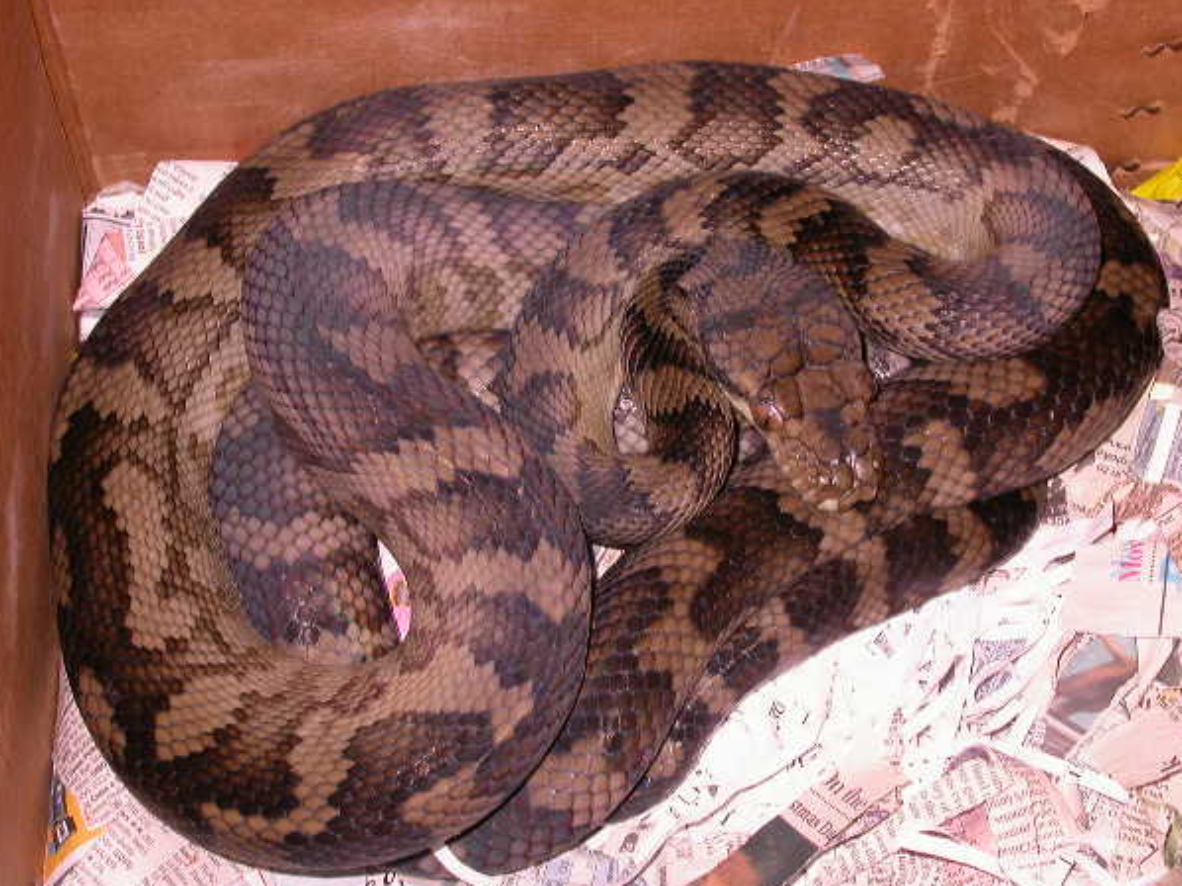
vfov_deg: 19.4
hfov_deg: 25.7
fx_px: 2594
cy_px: 455
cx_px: 619
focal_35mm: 76
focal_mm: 14.7
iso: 100
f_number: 3.3
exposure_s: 1/60.3
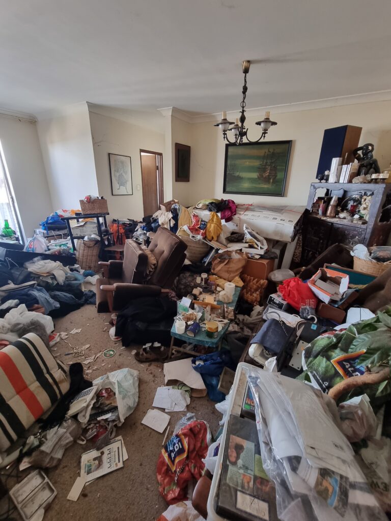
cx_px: 196
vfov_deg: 106.2
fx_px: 196
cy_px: 260
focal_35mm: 13
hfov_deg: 89.9
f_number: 2.2
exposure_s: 1/33
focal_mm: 2.2
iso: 320
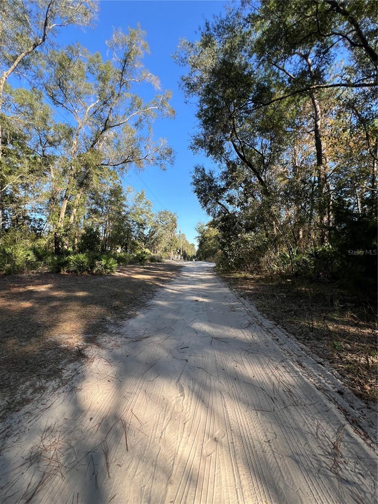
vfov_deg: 106.2
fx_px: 189
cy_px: 252
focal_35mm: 13
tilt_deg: +2.1
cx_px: 189
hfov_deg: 89.9
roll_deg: +1.4
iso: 32
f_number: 1.8
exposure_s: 1/490
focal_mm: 1.57
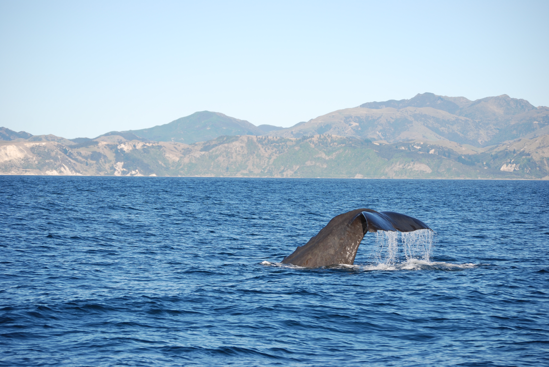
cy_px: 184
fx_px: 2061
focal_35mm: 135
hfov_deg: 15.2
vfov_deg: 10.2
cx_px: 274
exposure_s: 1/500
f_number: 5.6
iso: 110
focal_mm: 90
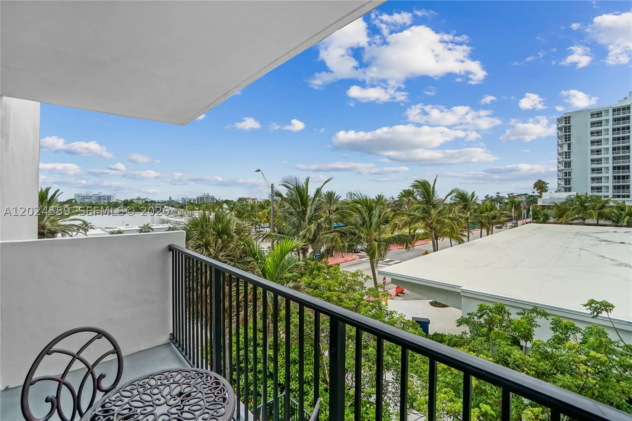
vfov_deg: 77.3
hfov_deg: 100.4
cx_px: 316
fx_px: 263
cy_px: 210
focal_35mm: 15
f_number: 10
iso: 320
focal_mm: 10
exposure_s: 1/250
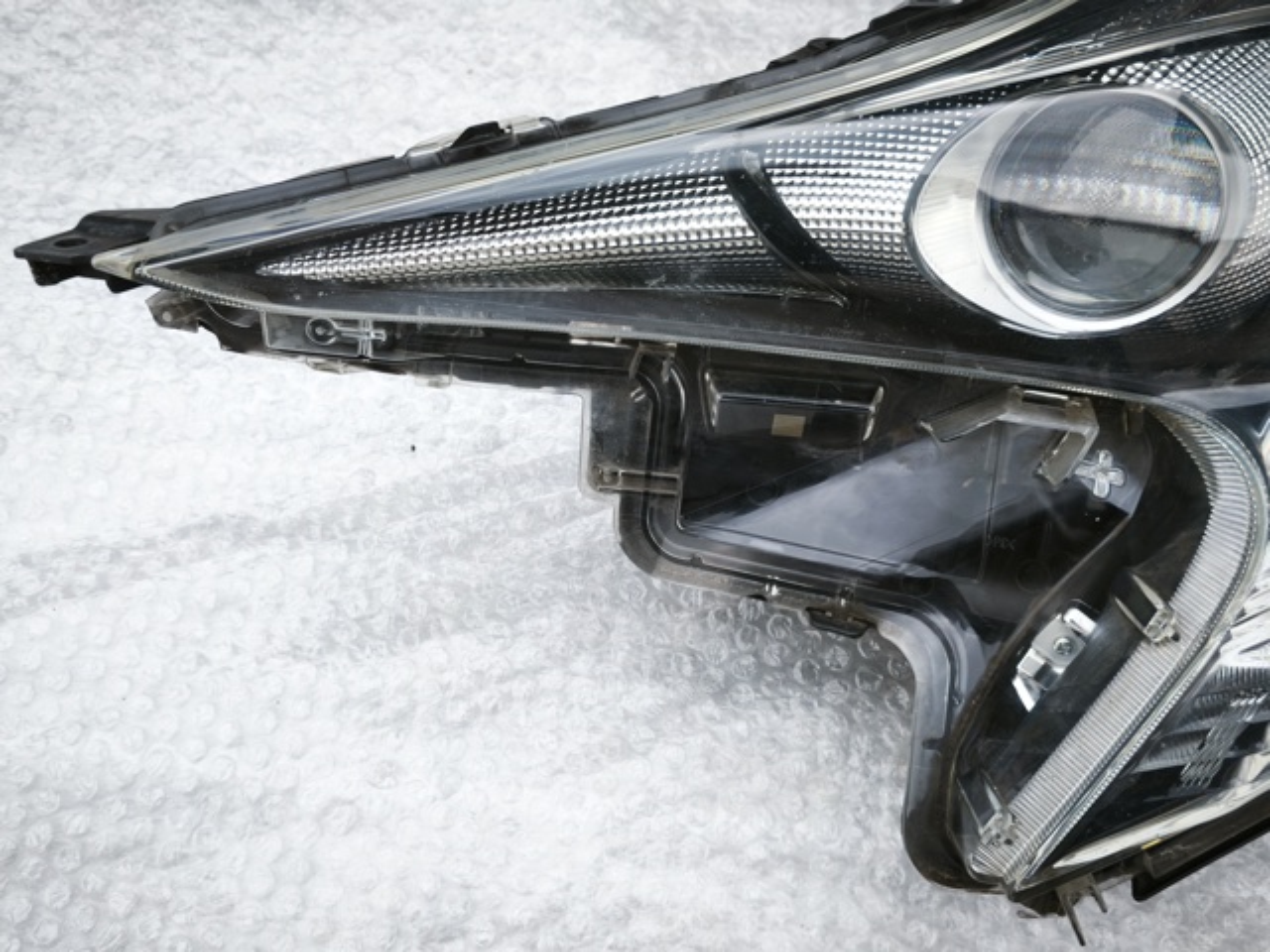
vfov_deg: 40.7
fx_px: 1284
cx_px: 635
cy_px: 476
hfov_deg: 52.6
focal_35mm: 35
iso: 400
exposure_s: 1/60
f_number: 1.7
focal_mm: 5.35
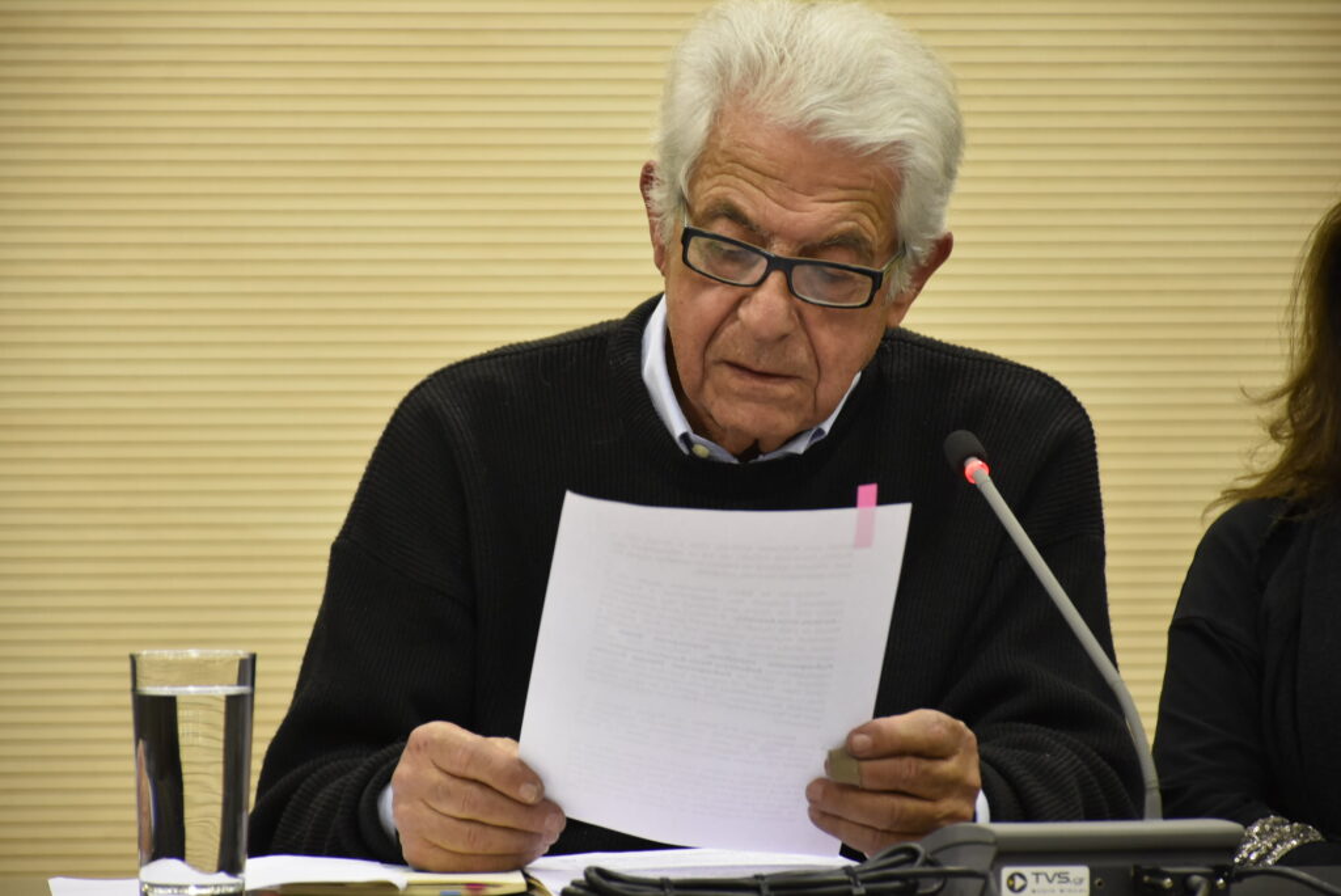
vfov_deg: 7.5
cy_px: 448
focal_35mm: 183
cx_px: 670
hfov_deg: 11.2
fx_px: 6820
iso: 1600
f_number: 5.6
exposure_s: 1/30
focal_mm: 122
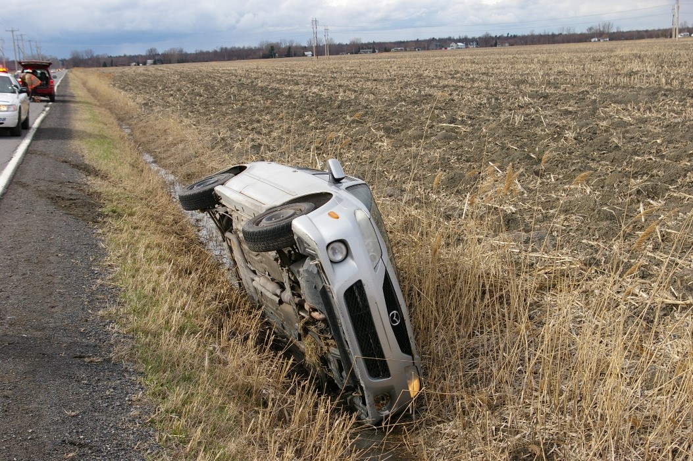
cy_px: 230
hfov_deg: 40.0
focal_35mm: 50
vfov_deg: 27.2
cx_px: 346
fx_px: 952
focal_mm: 33
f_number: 8
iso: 200
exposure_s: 1/350
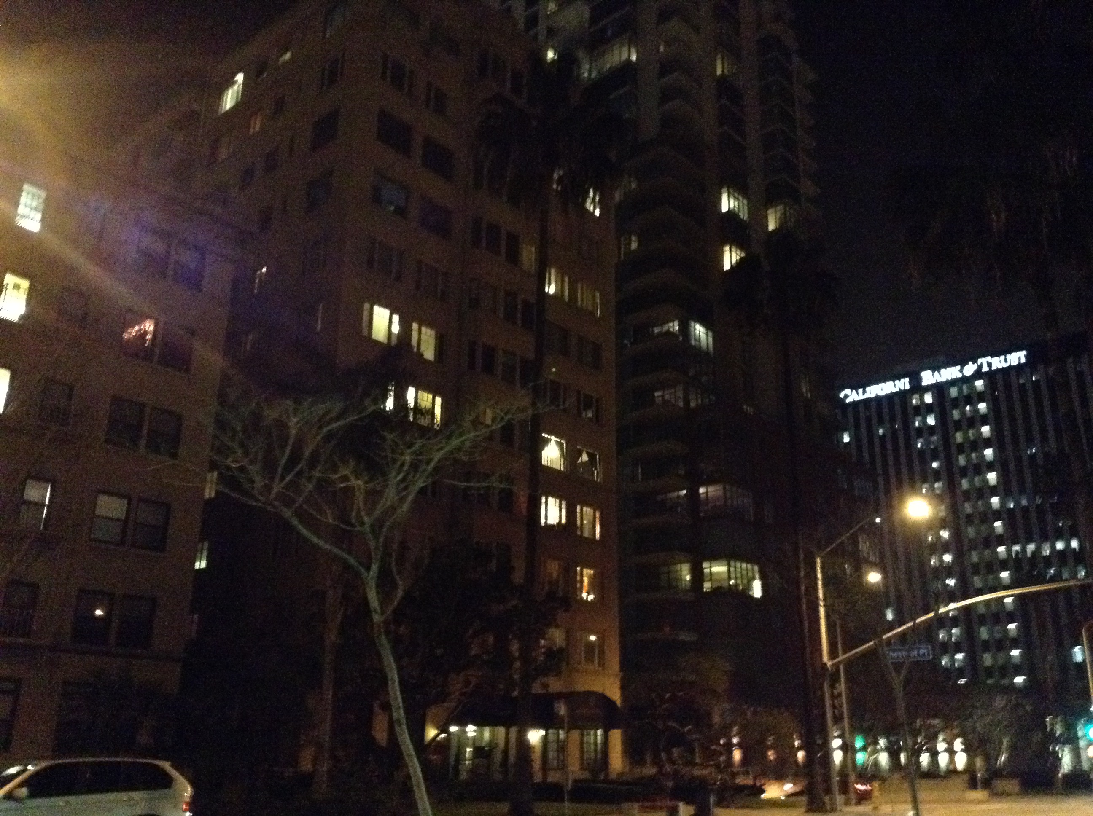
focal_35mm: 33
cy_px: 408
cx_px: 546
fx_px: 1040
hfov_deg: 55.4
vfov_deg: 42.8
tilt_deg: +20.1
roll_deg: -3.2
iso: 640
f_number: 2.4
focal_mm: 3.3
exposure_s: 1/15
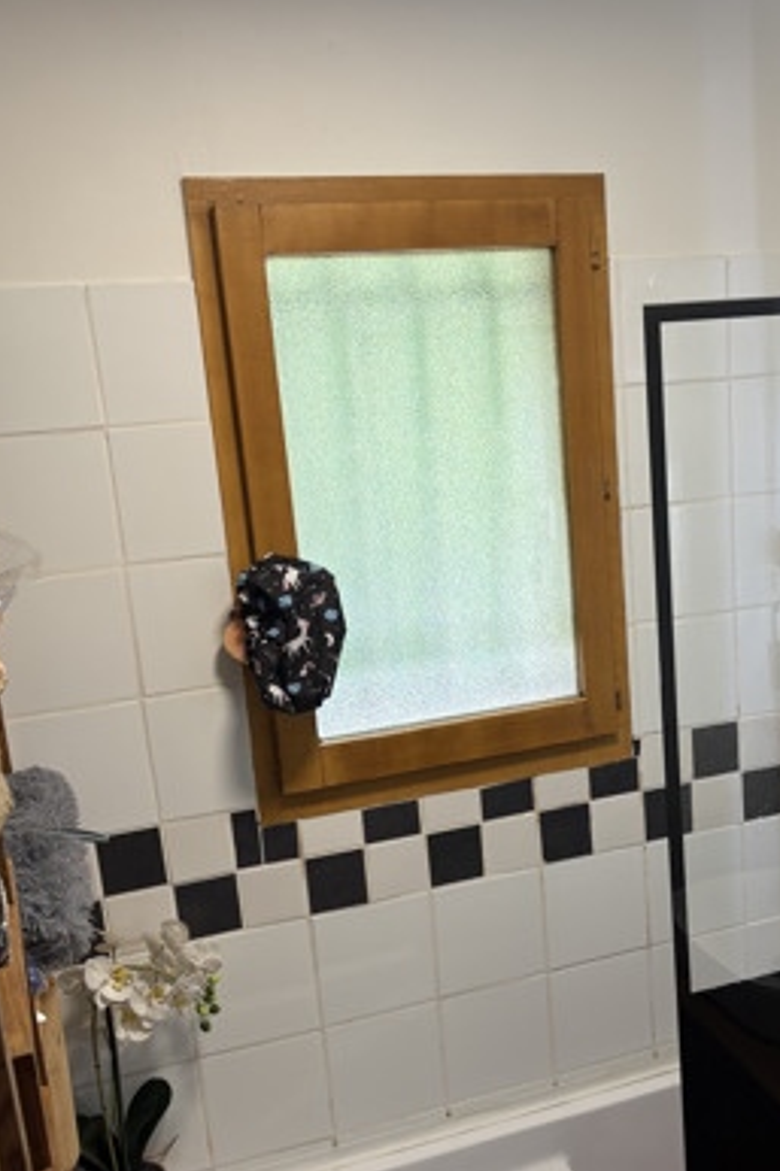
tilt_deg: -13.0
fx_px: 1366
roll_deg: +3.4
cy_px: 673
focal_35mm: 42
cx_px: 596
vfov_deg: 46.3
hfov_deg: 31.2
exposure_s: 1/100
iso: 64
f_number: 1.6
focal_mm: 5.96
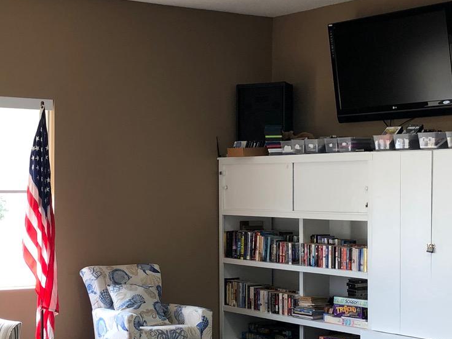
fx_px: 1018
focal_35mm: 78
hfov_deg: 24.9
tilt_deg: -2.3
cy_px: 209
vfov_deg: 18.9
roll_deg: -0.6
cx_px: 157
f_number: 1.8
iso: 25
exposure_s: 1/64
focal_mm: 3.99
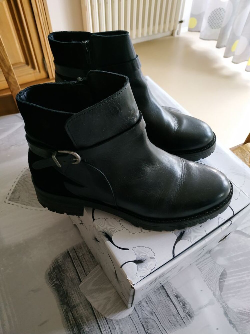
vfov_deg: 71.6
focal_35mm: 24
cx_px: 125
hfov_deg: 56.8
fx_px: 231
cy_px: 167
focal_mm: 3.94
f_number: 1.9
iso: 320
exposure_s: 1/25
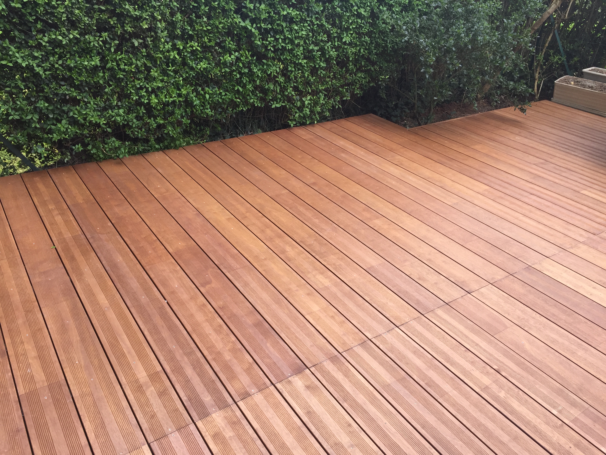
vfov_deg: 48.2
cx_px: 303
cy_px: 228
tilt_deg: -28.2
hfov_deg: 61.7
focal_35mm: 29
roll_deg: -3.3
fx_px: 508
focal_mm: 4.15
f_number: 2.2
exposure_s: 1/282
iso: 32
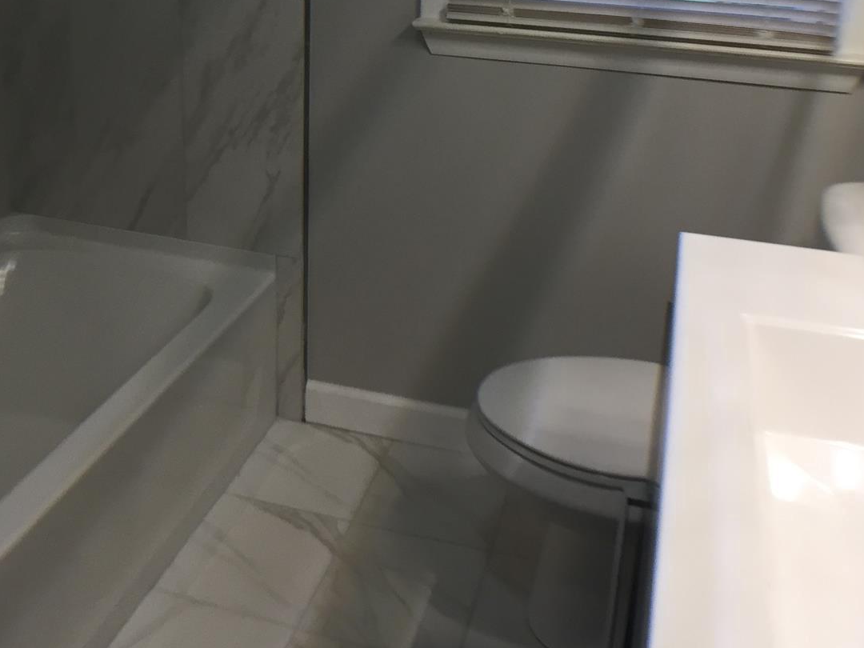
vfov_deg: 26.0
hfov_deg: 34.9
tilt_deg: -15.7
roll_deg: -2.2
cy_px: 105
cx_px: 497
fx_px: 1373
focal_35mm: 55
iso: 32
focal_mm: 4.15
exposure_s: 1/30
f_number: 2.2
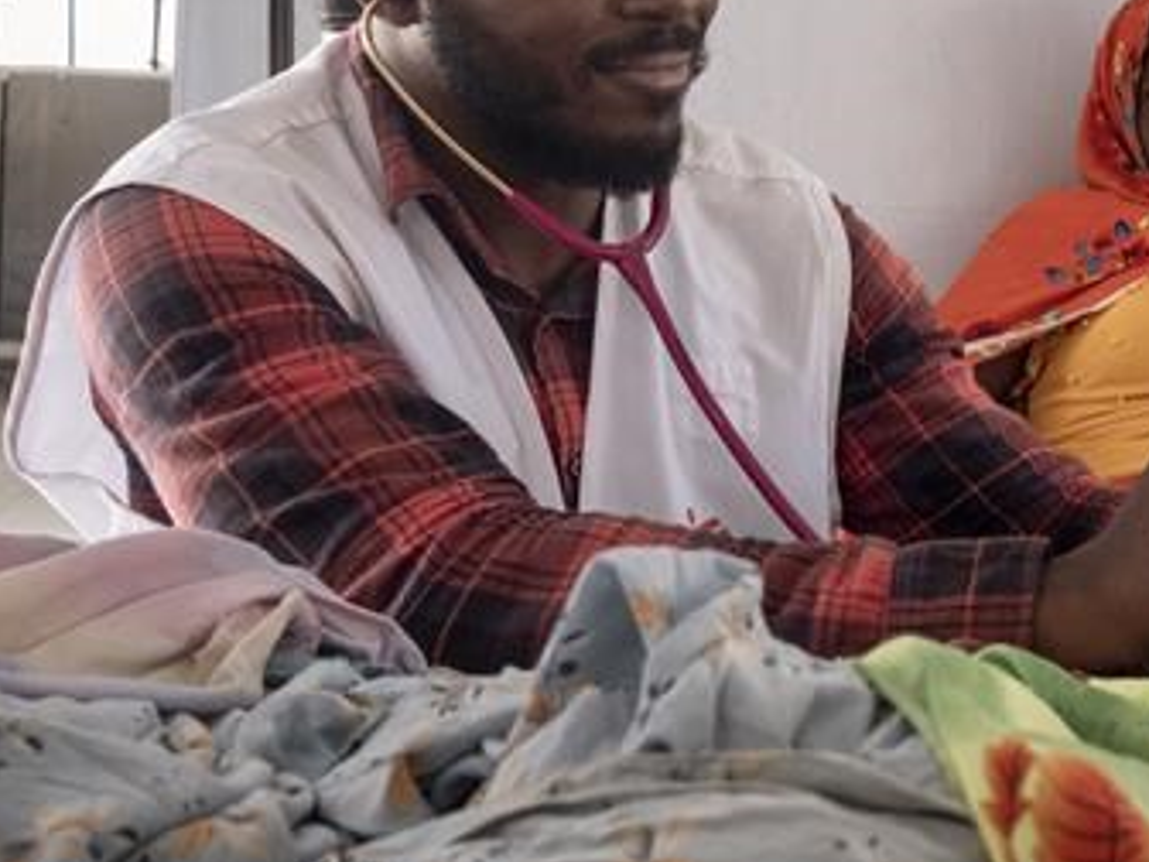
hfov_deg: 28.1
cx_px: 995
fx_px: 2224
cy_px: 286
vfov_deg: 21.8
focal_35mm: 67
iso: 1250
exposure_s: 1/60
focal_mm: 24
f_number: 8
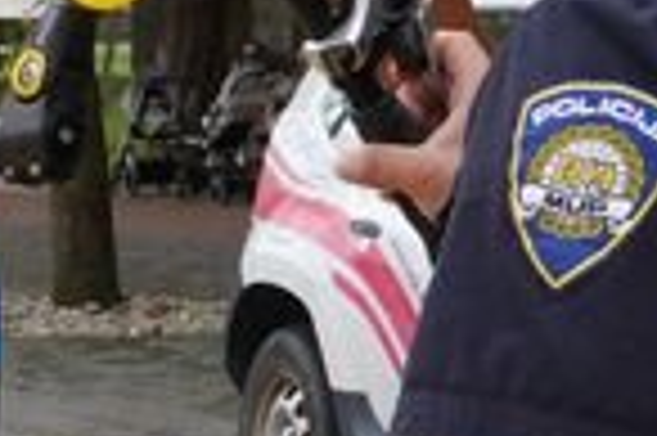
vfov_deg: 6.2
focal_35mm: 218
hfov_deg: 8.9
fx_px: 3974
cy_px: 780
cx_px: -698
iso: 100
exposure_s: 1/40
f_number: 10
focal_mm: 31
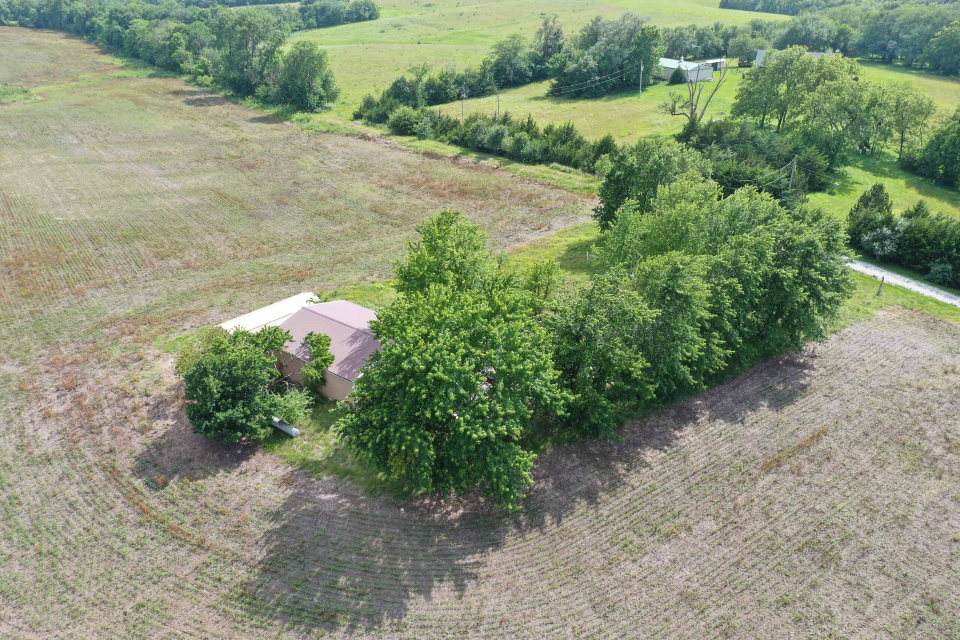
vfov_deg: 46.4
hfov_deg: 65.5
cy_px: 320
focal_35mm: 28
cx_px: 480
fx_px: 747
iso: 100
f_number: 5
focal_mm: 10.26
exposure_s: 1/200
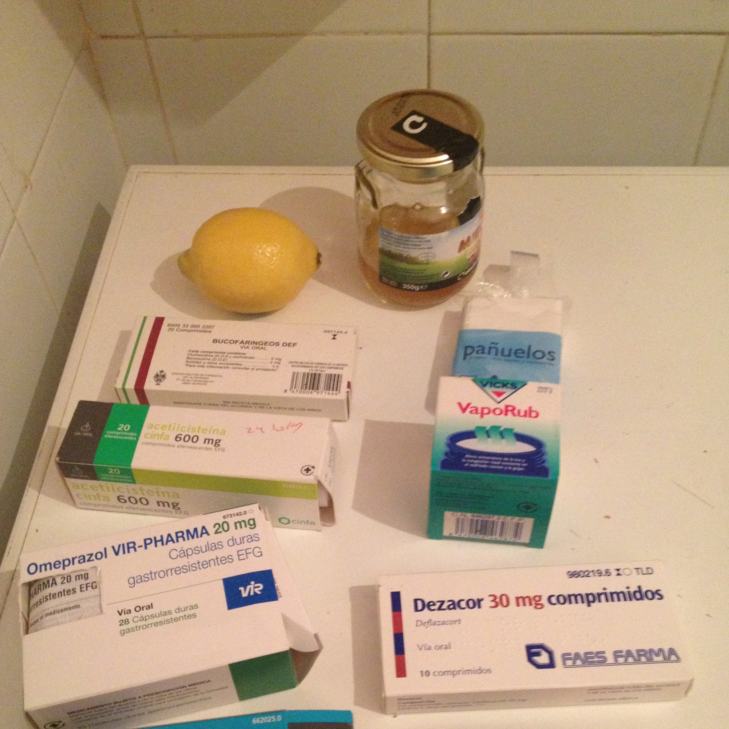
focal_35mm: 42
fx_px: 1001
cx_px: 366
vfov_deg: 39.5
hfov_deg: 40.0
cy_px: 495
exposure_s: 1/17
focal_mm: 4.28
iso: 400
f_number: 2.4
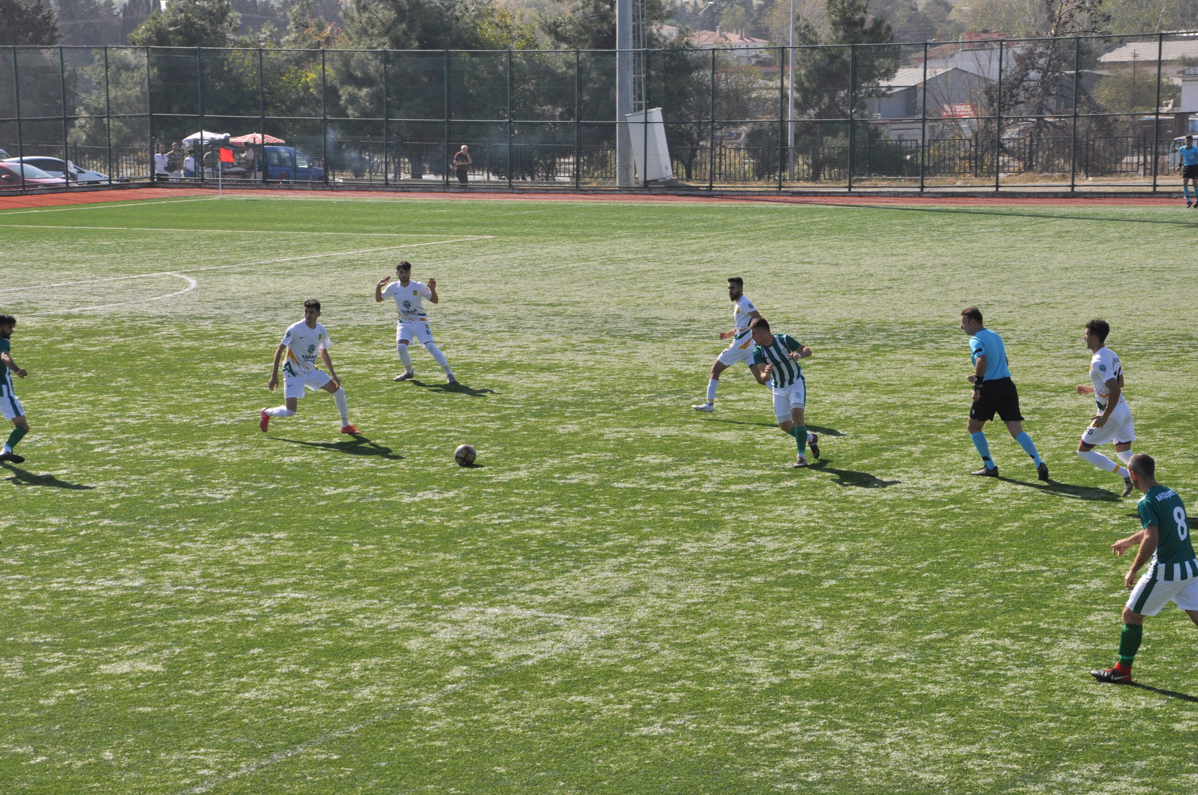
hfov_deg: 21.9
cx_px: 599
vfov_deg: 14.7
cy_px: 398
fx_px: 3091
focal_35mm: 93
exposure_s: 1/500
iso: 200
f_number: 10
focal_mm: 62
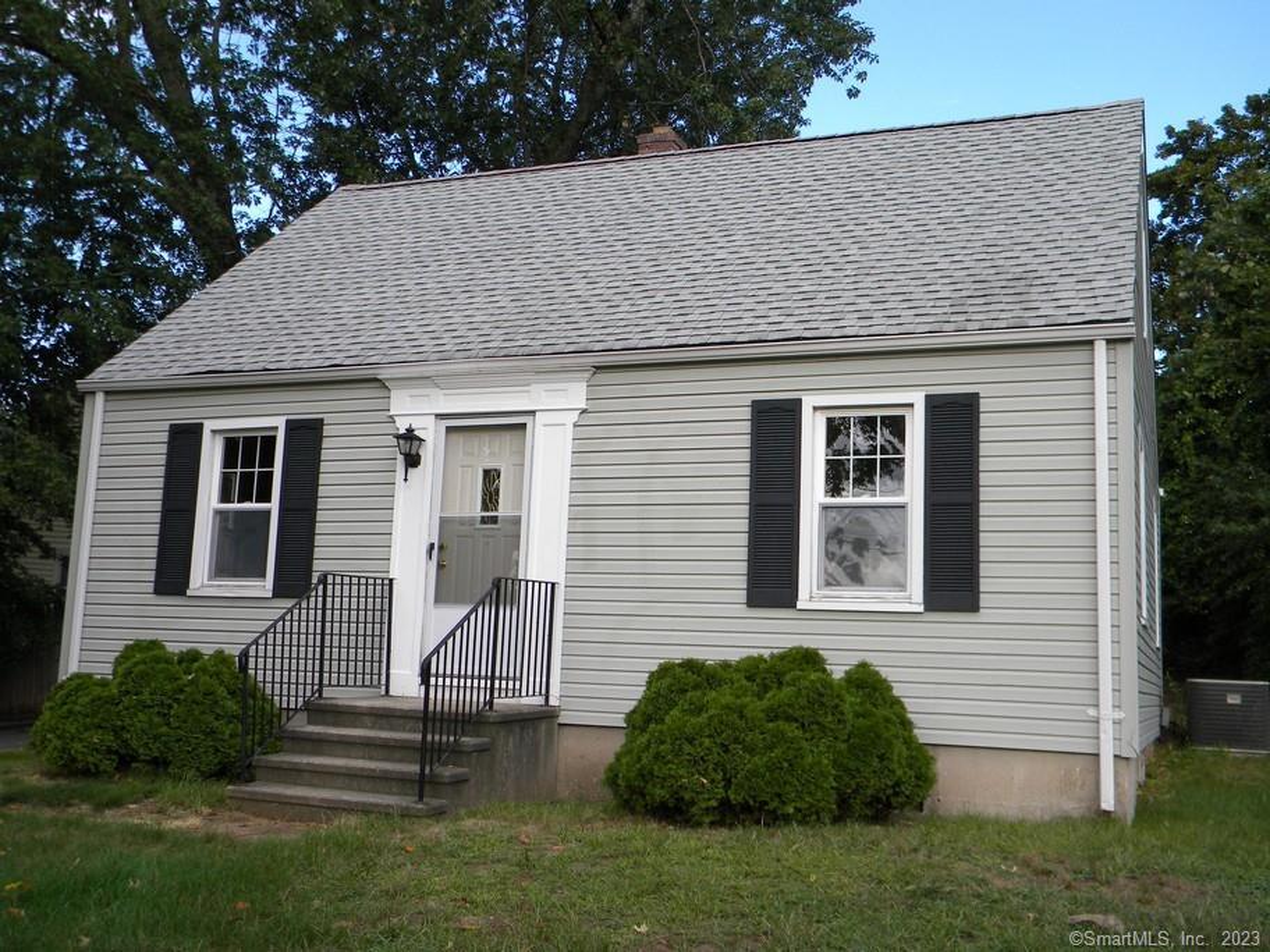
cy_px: 476
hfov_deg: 51.4
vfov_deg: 39.7
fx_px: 1321
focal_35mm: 36
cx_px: 635
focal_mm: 6.4
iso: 80
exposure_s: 1/286
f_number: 3.7
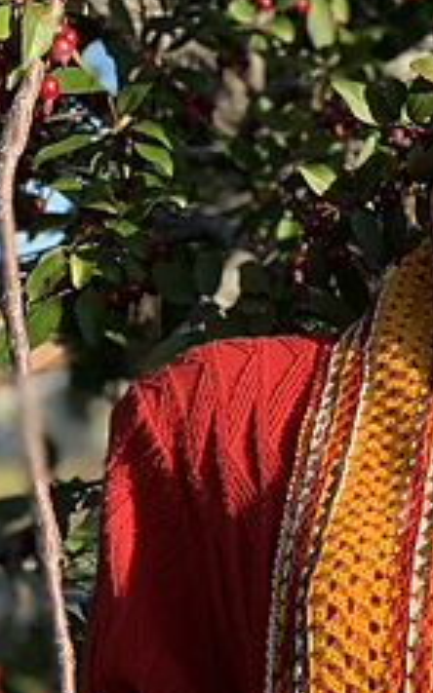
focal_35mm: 149
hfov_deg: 8.7
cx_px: 456
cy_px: 924
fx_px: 2815
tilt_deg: -9.3
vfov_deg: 13.5
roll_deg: +0.5
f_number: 2.4
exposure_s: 1/236
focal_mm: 6
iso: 16
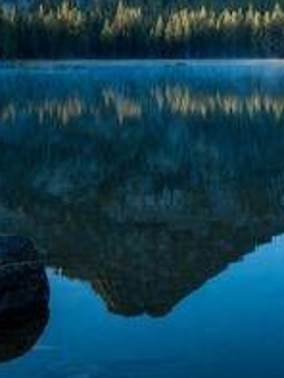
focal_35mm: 76
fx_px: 830
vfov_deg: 24.9
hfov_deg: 19.1
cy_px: 36
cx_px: 244
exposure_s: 1/1000
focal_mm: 26
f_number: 2.8
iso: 500
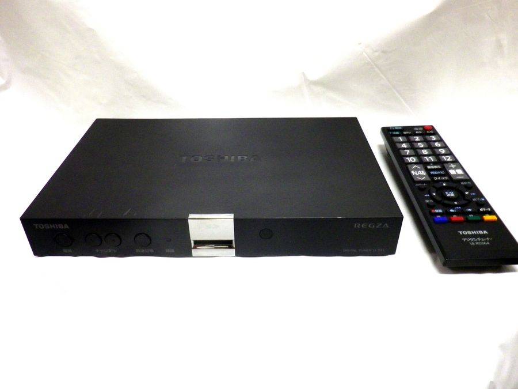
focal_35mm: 28
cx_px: 259
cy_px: 194
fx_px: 419
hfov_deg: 63.4
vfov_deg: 49.7
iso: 250
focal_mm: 5
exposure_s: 1/50
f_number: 3.2
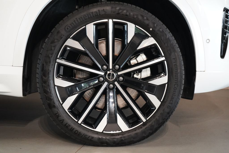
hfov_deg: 31.9
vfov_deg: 21.6
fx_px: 401
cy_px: 76
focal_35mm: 63
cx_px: 114
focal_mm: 63
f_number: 5.6
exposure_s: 1/160
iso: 8000
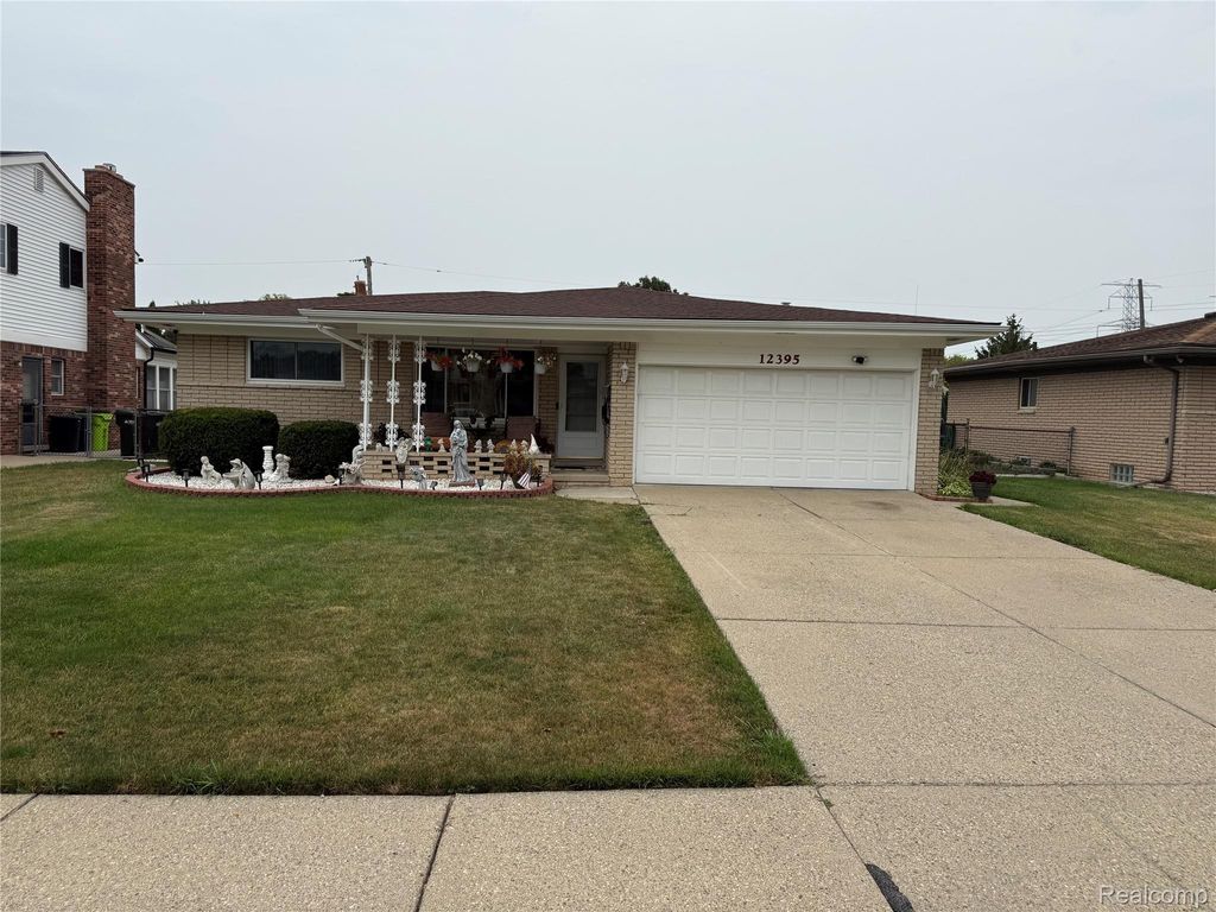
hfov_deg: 71.6
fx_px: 843
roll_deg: -2.0
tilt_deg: -3.0
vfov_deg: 56.8
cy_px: 456
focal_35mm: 24
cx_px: 608
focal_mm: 6.76
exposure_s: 1/4167
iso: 80
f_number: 1.78
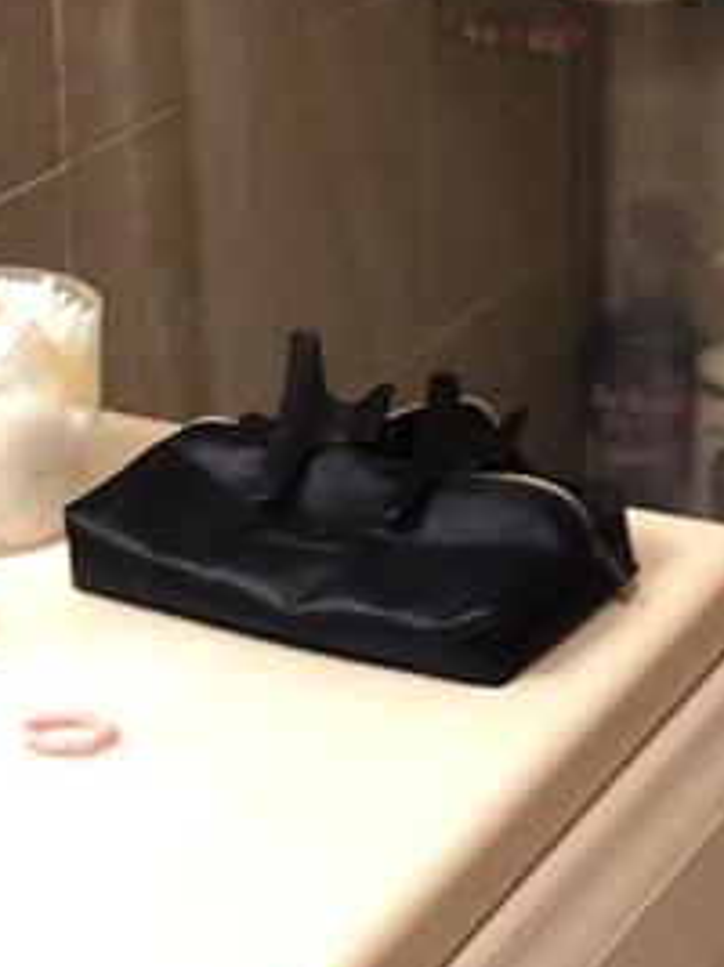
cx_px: 1144
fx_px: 3517
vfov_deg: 15.3
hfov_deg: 11.2
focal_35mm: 126
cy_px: -51
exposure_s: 1/15
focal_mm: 4
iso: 40
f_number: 1.8
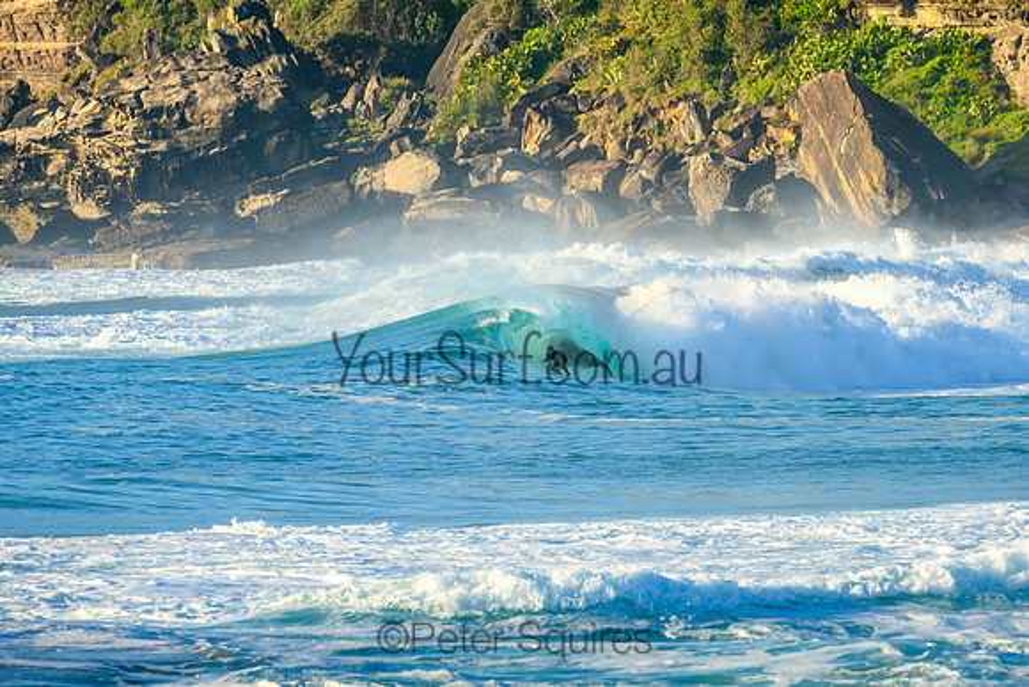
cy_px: 335
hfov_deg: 3.8
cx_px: 568
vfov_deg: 2.5
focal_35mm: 549
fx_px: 15705
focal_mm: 400
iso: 1000
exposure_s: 1/2000
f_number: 9
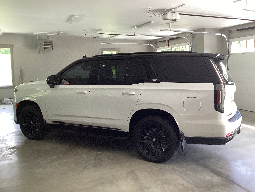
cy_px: 96
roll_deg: -0.2
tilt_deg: -9.2
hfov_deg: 58.4
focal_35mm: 31
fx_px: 228
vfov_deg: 45.4
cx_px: 128
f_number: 2.4
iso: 64
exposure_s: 1/60
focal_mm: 3.3
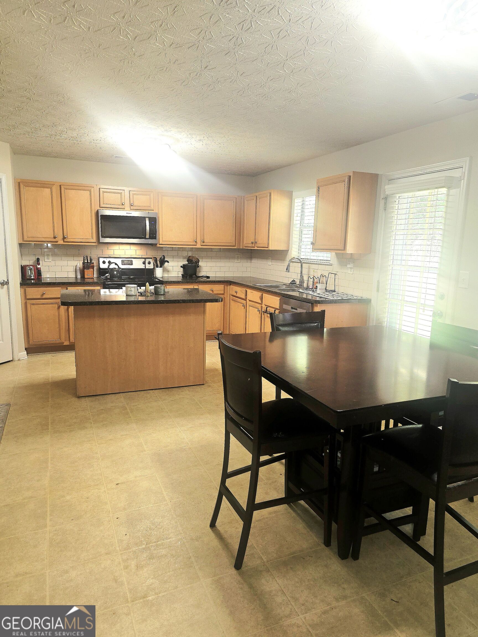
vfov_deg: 73.9
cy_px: 318
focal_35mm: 23
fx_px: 423
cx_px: 239
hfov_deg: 58.9
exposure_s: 1/60.2
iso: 100
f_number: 1.7
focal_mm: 6.3
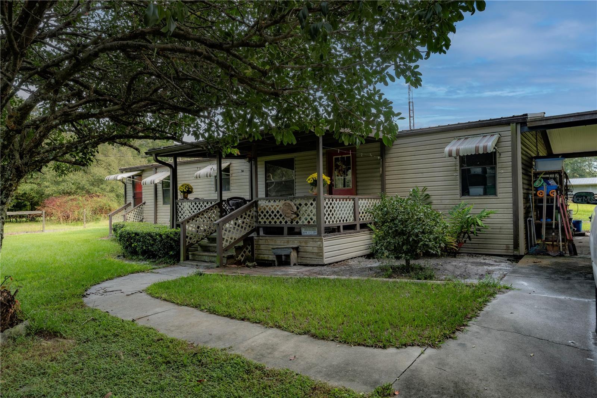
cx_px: 298
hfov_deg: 73.8
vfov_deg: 53.1
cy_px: 199
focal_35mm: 24
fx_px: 398
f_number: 11
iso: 400
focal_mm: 24
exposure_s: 1/80
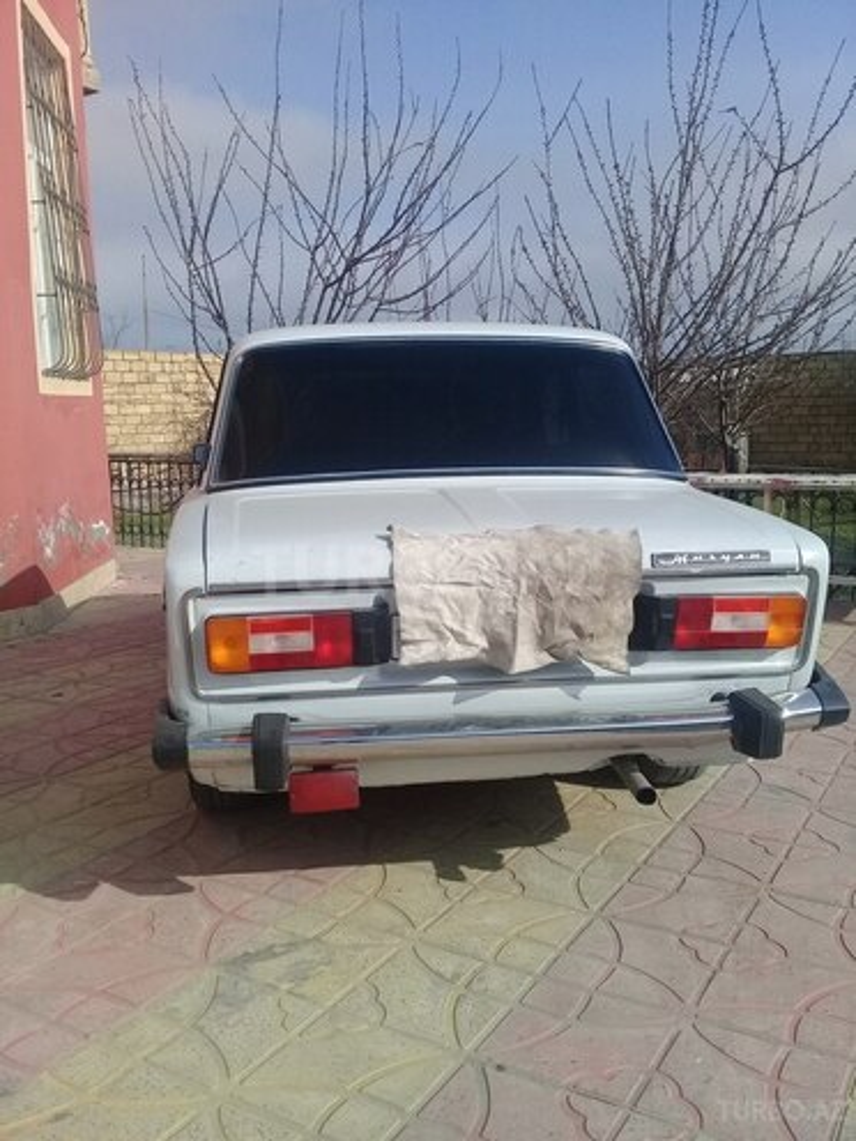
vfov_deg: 58.4
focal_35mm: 31
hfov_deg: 45.4
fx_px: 1022
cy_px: 570
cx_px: 428
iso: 50
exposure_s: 1/2123
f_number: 2.2
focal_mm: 3.3
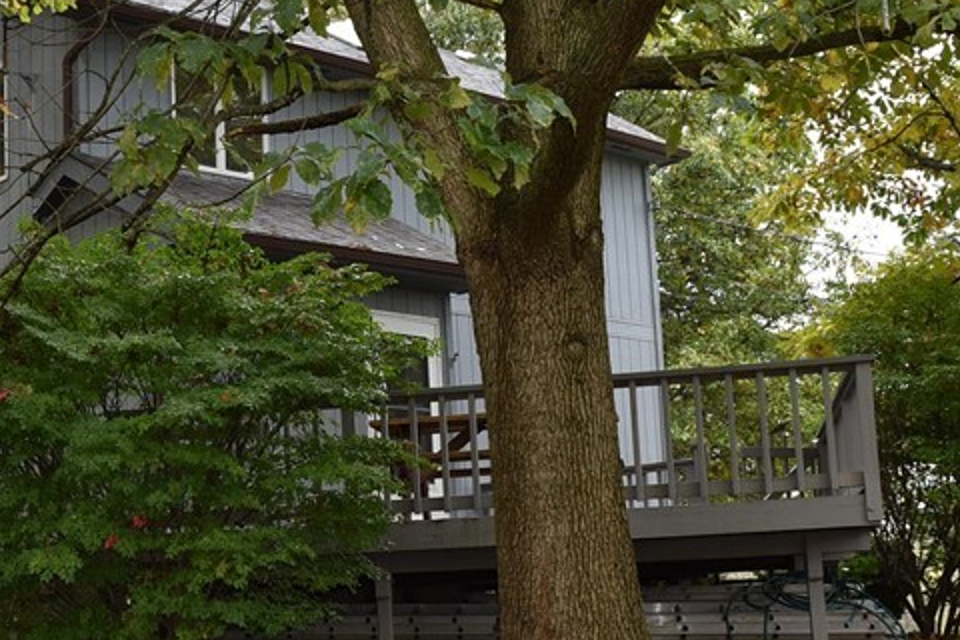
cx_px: 256
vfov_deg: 22.2
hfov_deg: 32.3
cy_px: 376
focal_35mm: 61
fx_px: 1627
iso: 200
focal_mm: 18
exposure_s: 1/125
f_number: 5.6
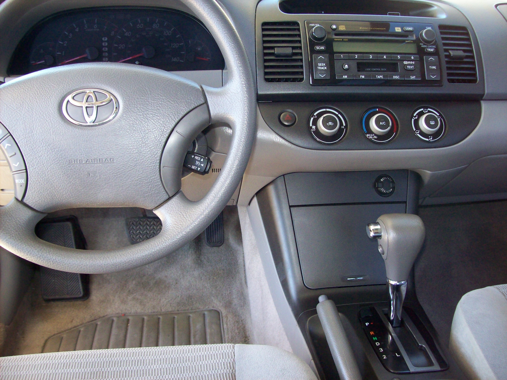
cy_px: 190
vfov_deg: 39.6
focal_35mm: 36
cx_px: 254
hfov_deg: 51.4
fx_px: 527
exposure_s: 1/64
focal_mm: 6
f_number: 2.7
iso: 200
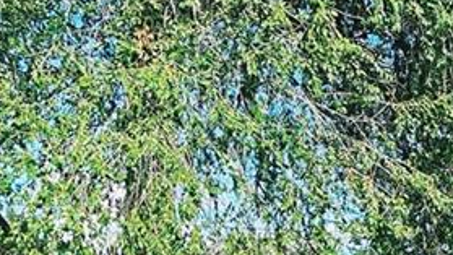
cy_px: 213
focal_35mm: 73
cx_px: 127
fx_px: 877
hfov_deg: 28.6
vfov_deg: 16.4
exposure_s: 1/1000
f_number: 2.2
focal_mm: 2.2
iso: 50
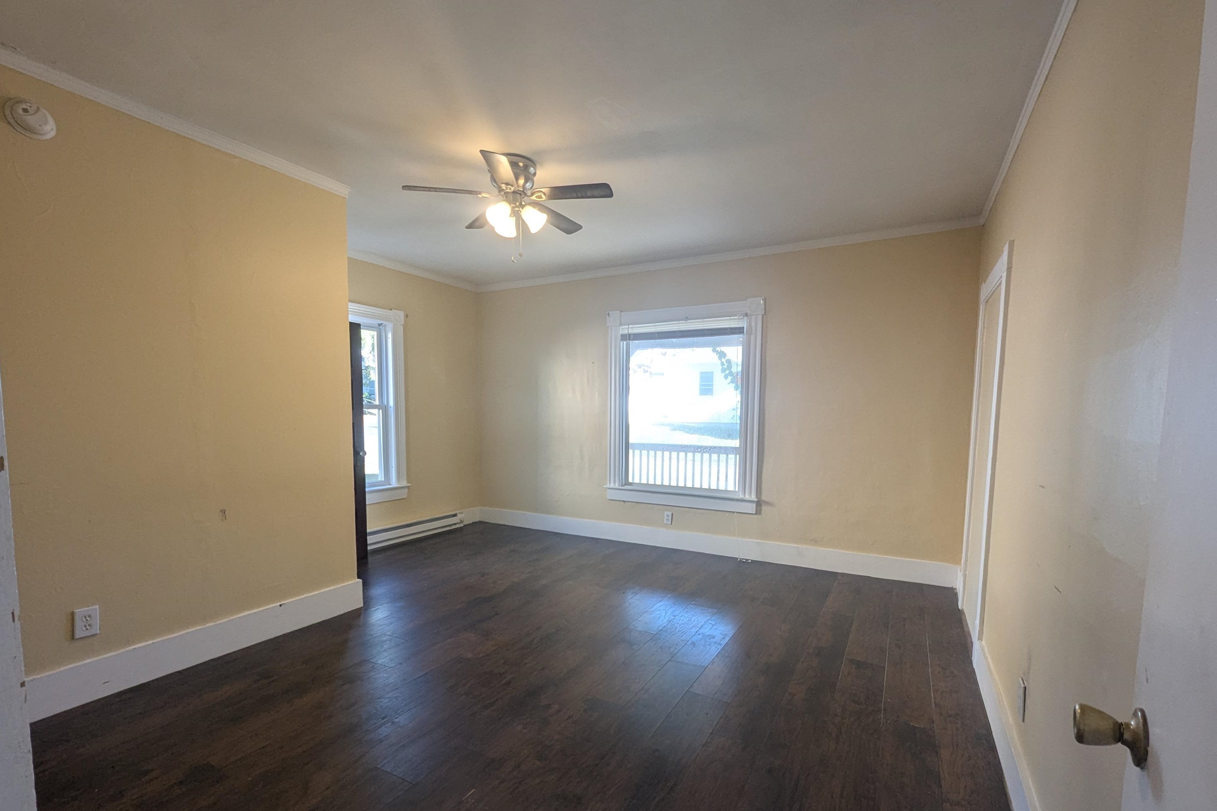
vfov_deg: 80.9
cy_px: 453
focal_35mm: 14
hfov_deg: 104.3
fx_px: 473
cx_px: 612
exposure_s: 1/120
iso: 121
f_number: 2.2
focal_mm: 1.95
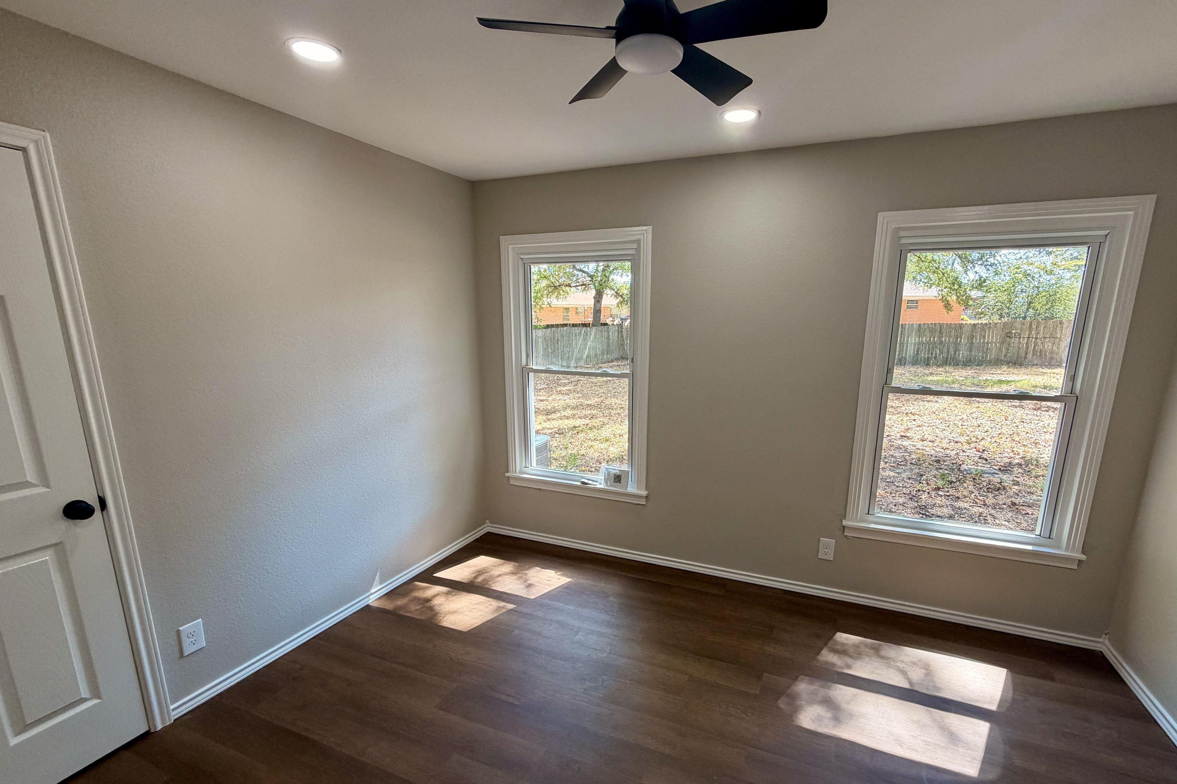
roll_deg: -0.6
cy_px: 432
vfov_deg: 73.5
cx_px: 629
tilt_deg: -12.2
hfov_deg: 96.6
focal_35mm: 16
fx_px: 523
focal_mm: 2.22
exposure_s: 1/121
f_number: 2.2
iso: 100
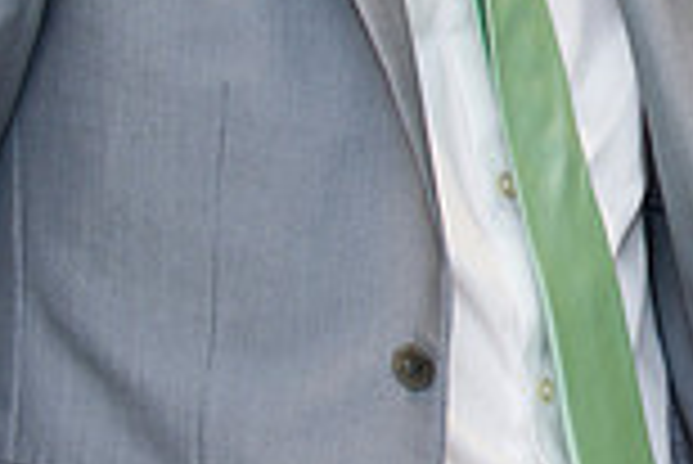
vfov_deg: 4.0
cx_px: 1030
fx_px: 6512
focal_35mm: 338
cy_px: -383
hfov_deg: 6.0
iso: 800
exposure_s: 1/125
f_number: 3.5
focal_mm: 90
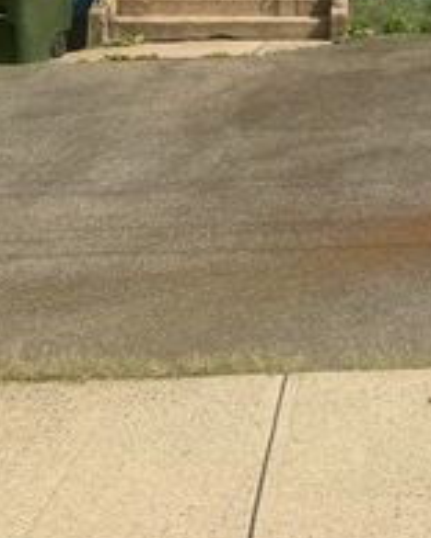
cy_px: -134
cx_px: 459
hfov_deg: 18.5
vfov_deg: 21.8
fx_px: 1276
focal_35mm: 80
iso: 80
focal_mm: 6.76
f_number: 1.78
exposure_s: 1/4608
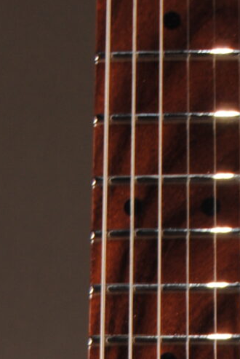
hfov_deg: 3.2
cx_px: 183
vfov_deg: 4.7
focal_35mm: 429
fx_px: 4274
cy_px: 891
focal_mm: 55
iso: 100
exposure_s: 1/160
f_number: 8
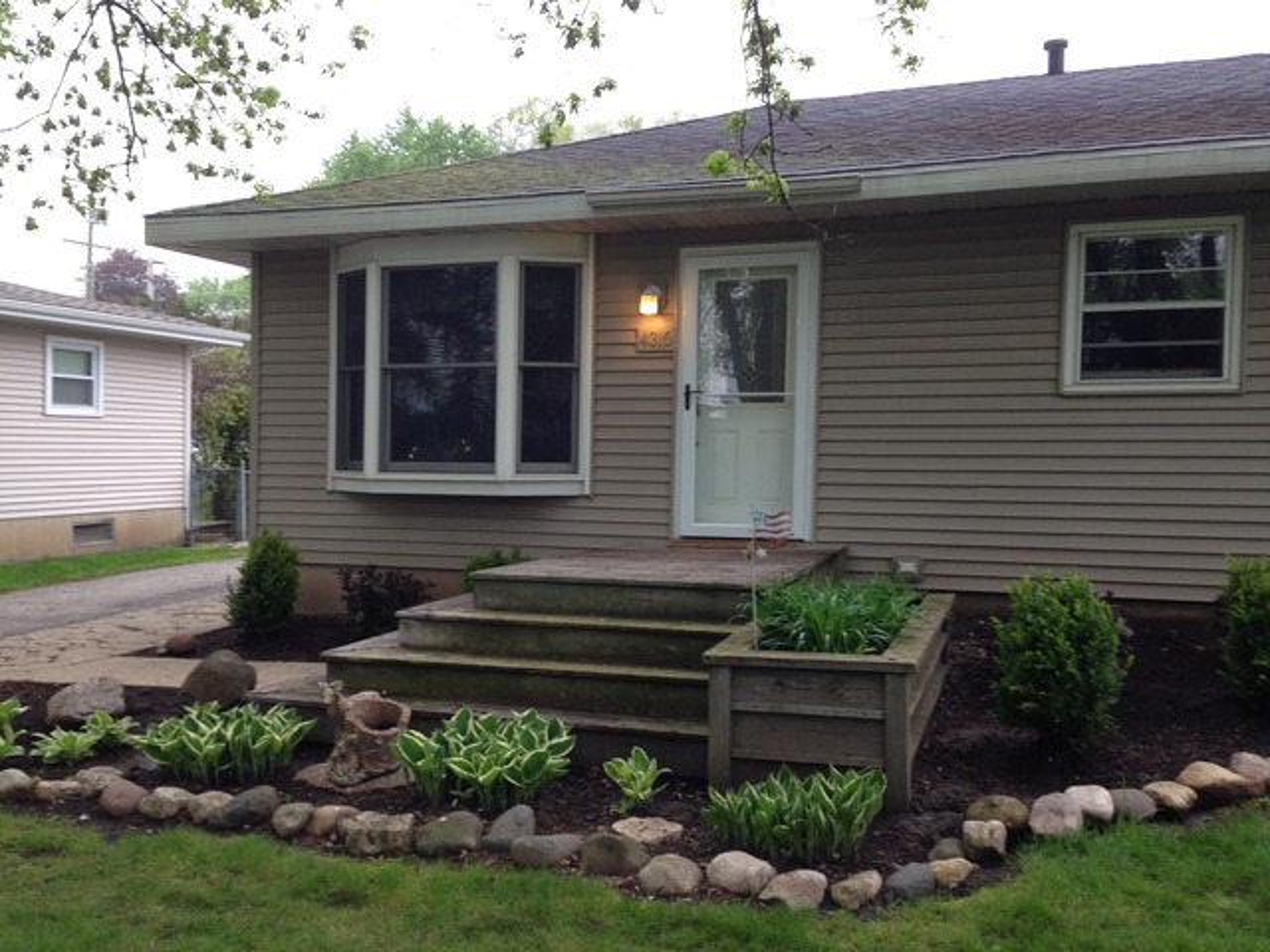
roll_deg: +1.4
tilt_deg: -2.4
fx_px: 1211
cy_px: 476
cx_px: 635
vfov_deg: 42.9
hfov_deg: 55.4
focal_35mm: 33
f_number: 2.4
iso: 64
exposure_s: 1/120
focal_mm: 4.12
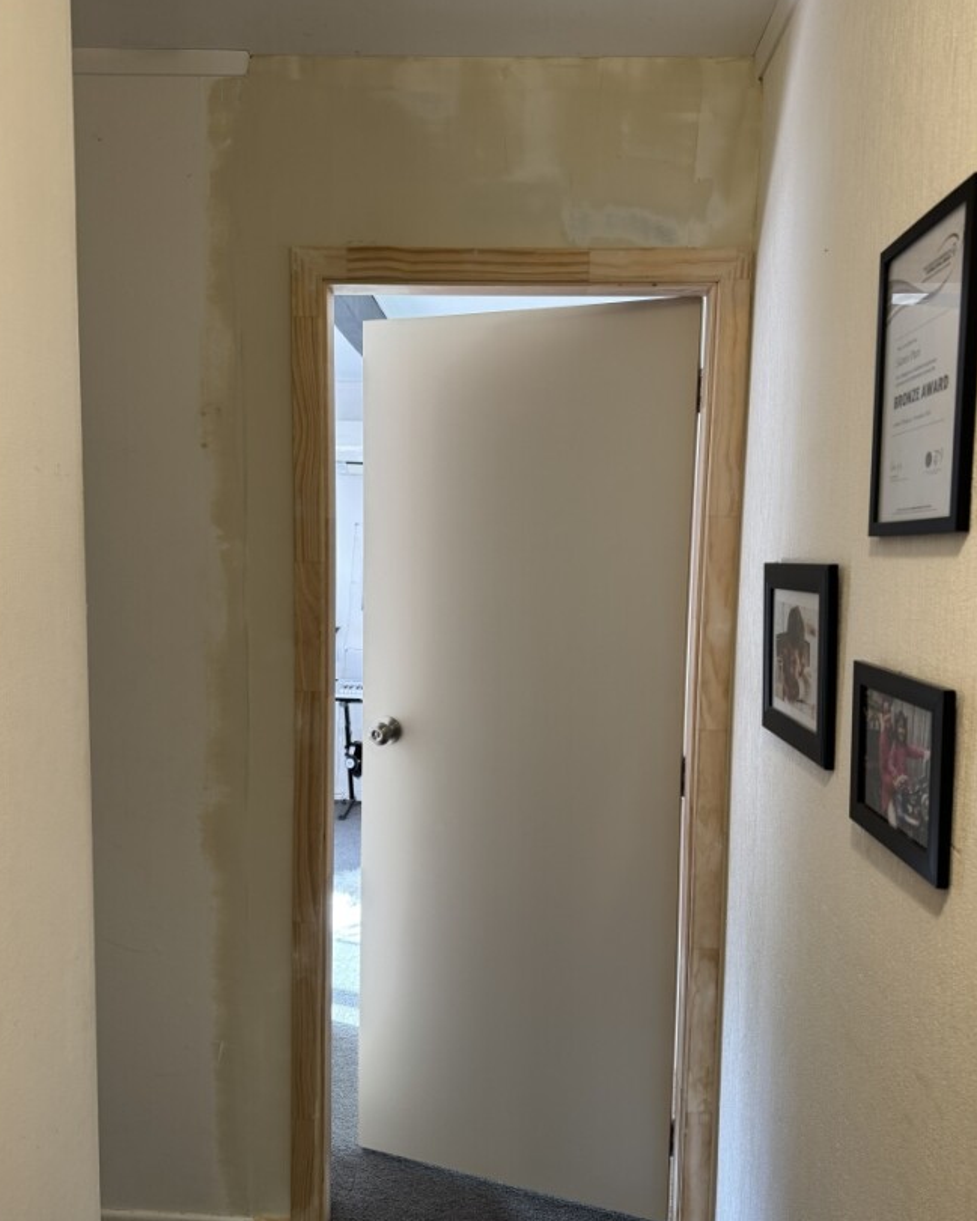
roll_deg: -1.5
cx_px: 485
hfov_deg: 54.9
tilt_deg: -4.8
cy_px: 634
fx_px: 940
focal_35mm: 26
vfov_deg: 66.0
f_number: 1.78
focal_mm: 6.76
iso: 160
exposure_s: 1/121
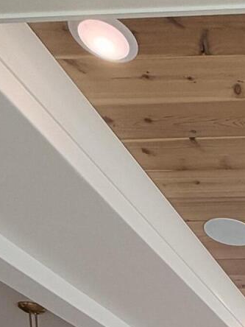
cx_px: 429
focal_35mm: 63
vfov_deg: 19.6
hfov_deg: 18.6
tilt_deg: -6.7
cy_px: 631
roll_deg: -0.2
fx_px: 595
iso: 50
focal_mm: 2.22
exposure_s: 1/164
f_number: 2.2
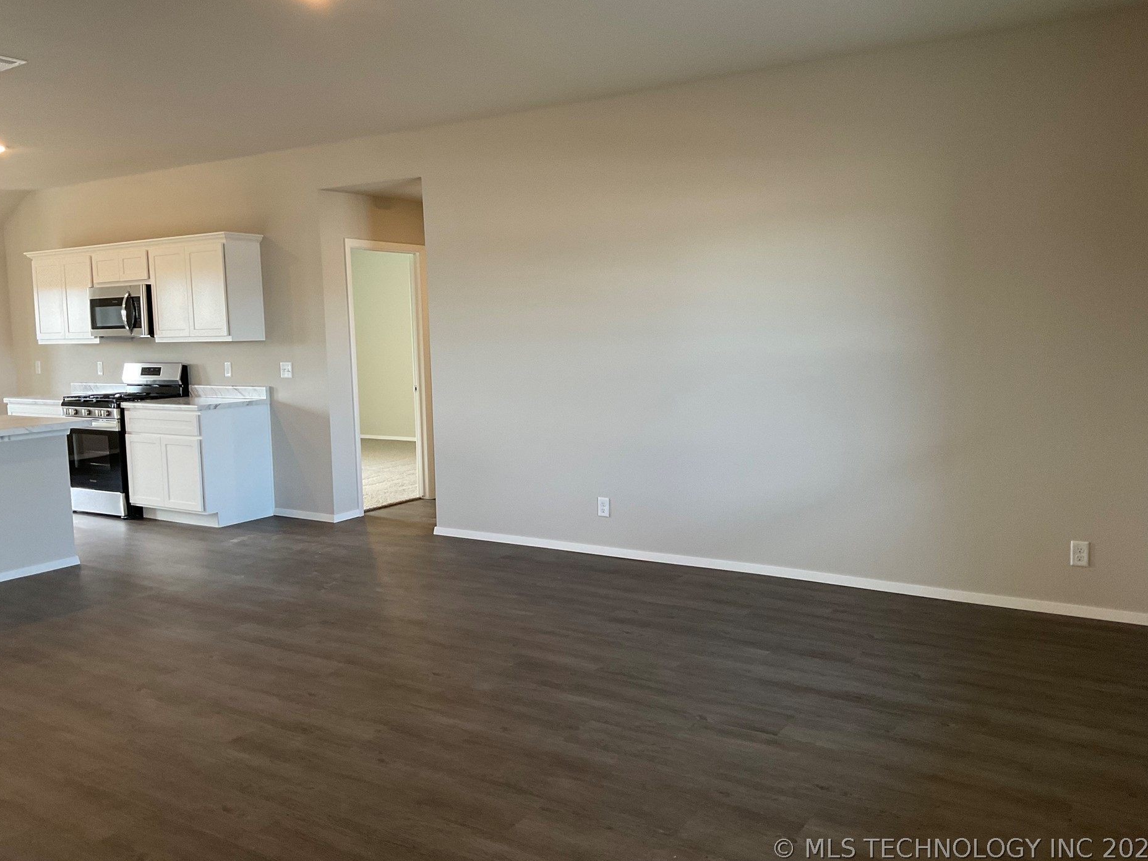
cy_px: 424
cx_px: 578
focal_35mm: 30
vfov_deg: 46.8
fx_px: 995
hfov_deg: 60.0
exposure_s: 1/60
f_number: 1.8
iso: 80
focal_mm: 3
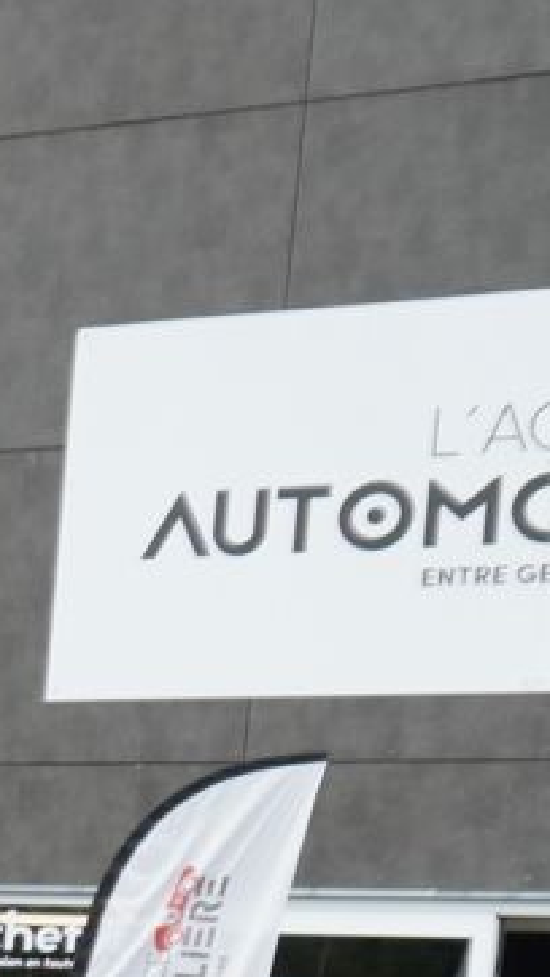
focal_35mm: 139
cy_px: 1301
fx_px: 3599
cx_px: -1650
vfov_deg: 14.7
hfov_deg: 6.8
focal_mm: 16
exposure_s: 1/80
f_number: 5.6
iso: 100
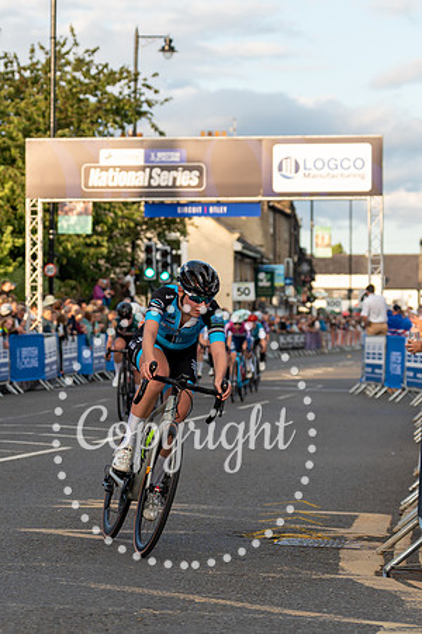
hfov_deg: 9.3
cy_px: 388
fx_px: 2575
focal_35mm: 146
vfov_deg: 14.0
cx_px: 27
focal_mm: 70
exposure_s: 1/800
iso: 320
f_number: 3.5
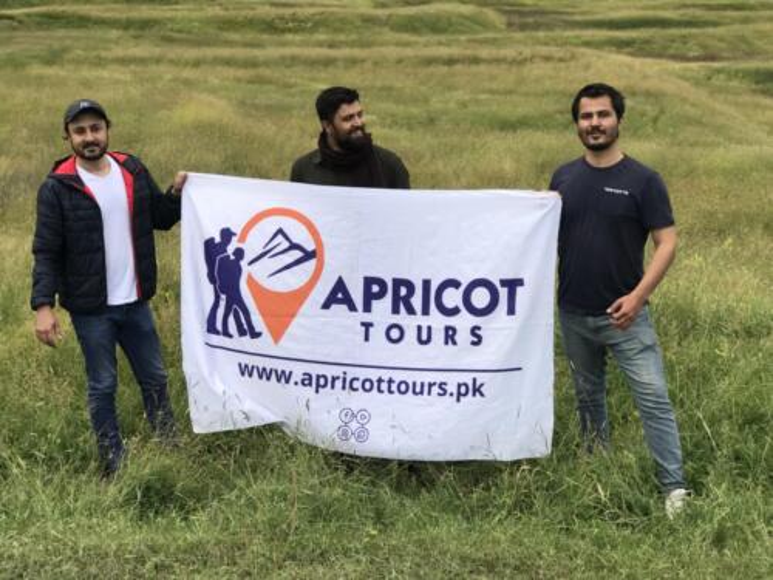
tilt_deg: -12.1
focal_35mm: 57
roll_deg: +1.2
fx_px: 1273
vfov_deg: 25.7
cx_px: 386
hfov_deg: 33.8
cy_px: 290
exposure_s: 1/198
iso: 20
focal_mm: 6.6
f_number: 2.8
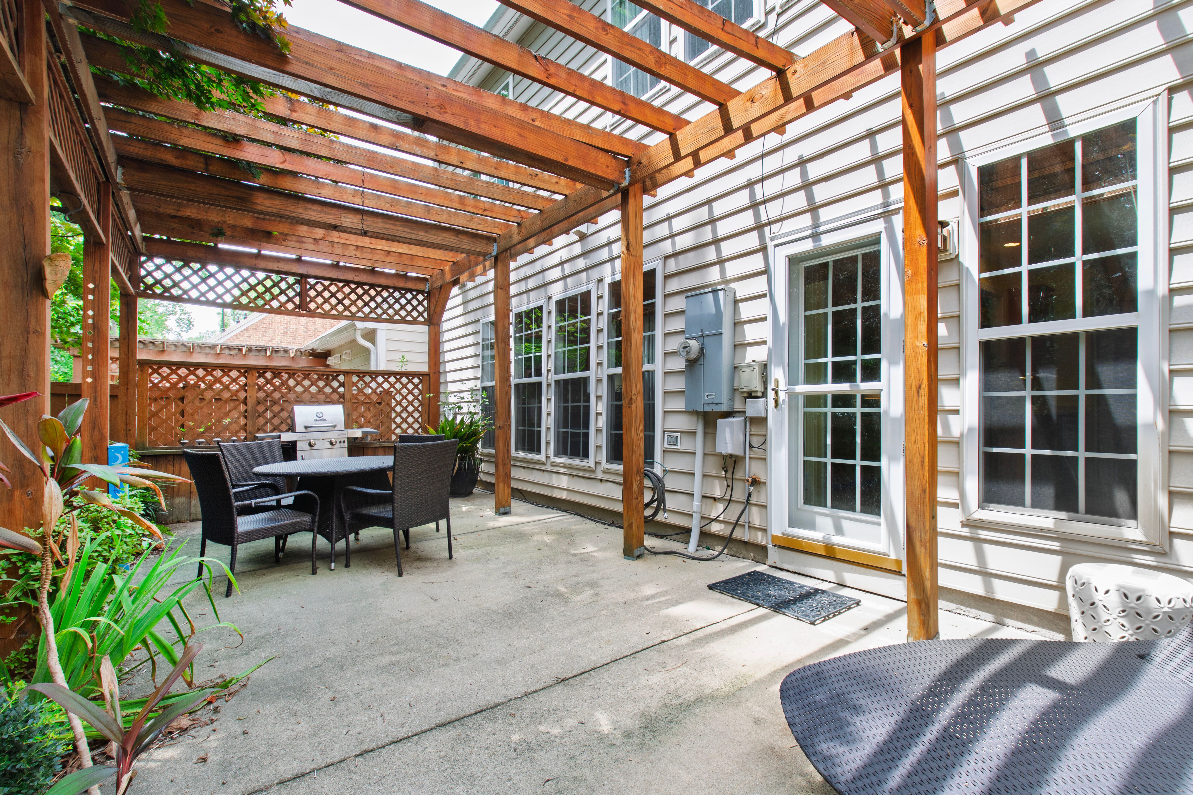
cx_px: 596
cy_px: 398
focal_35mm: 15
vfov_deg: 77.3
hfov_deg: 100.4
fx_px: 497
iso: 100
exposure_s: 1/30
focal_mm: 10
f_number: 8
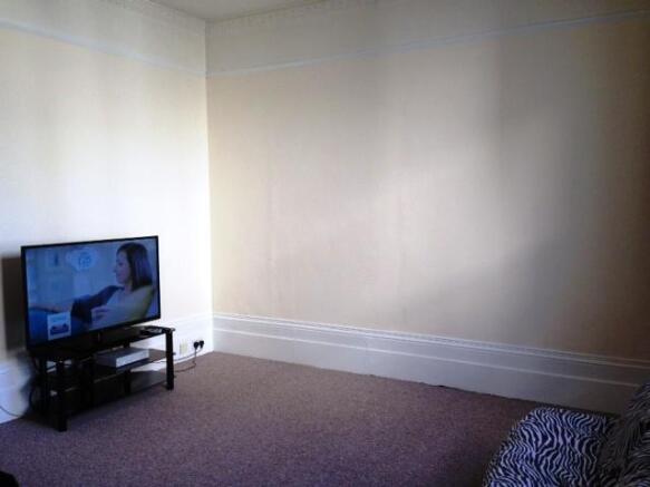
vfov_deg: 42.9
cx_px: 325
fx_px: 620
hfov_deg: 55.4
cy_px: 244
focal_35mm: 33
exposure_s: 1/60
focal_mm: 4.12
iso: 50
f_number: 2.4
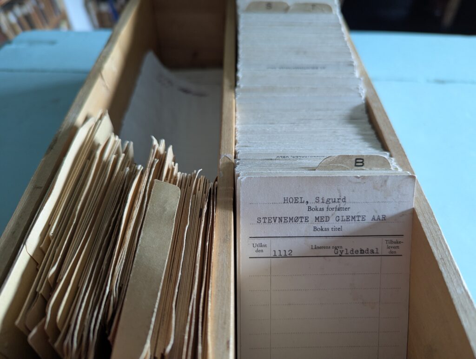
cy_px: 180
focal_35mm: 24
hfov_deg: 71.5
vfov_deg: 56.9
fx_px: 330
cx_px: 238
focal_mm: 6.81
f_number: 1.85
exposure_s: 1/131
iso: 266
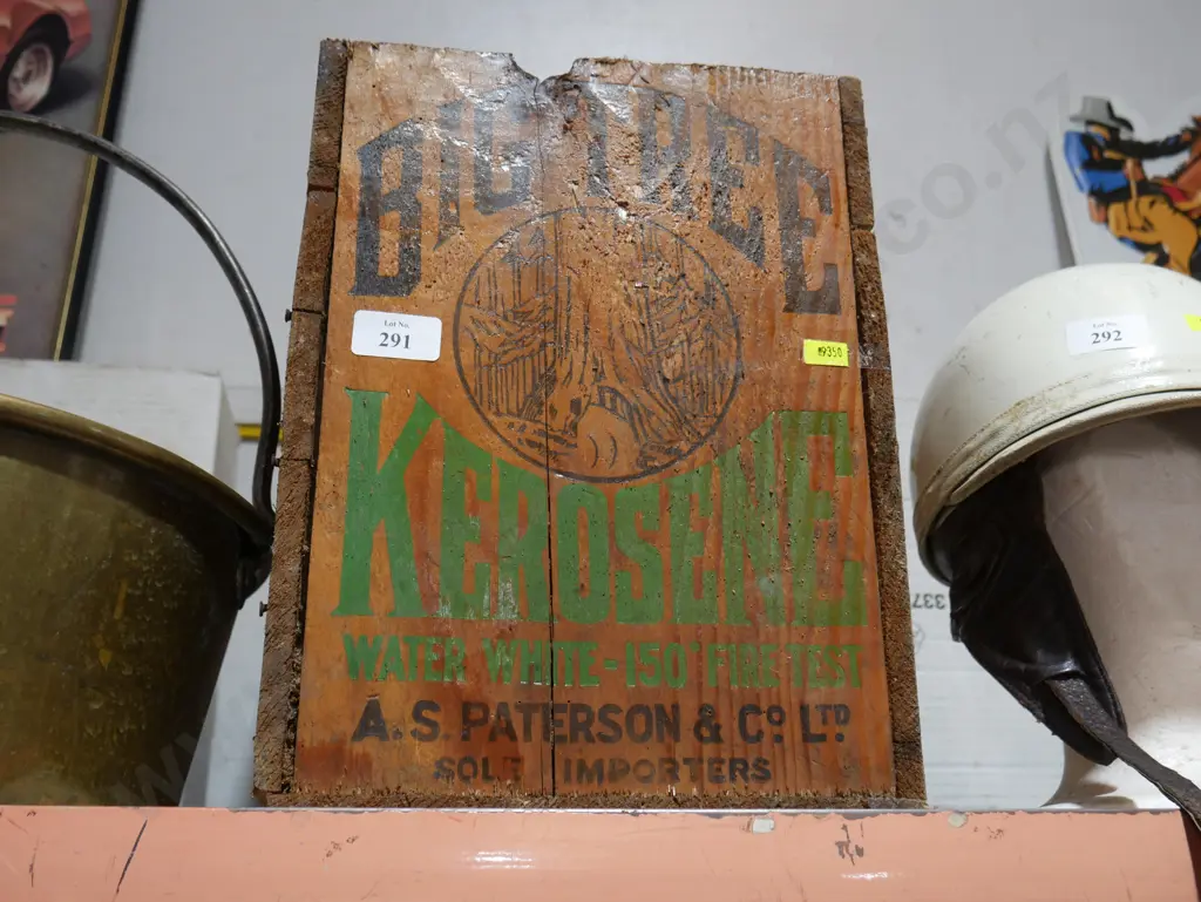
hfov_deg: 46.8
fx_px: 1388
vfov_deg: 36.0
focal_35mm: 40
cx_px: 600
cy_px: 451
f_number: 4.5
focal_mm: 20
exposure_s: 1/60
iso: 500
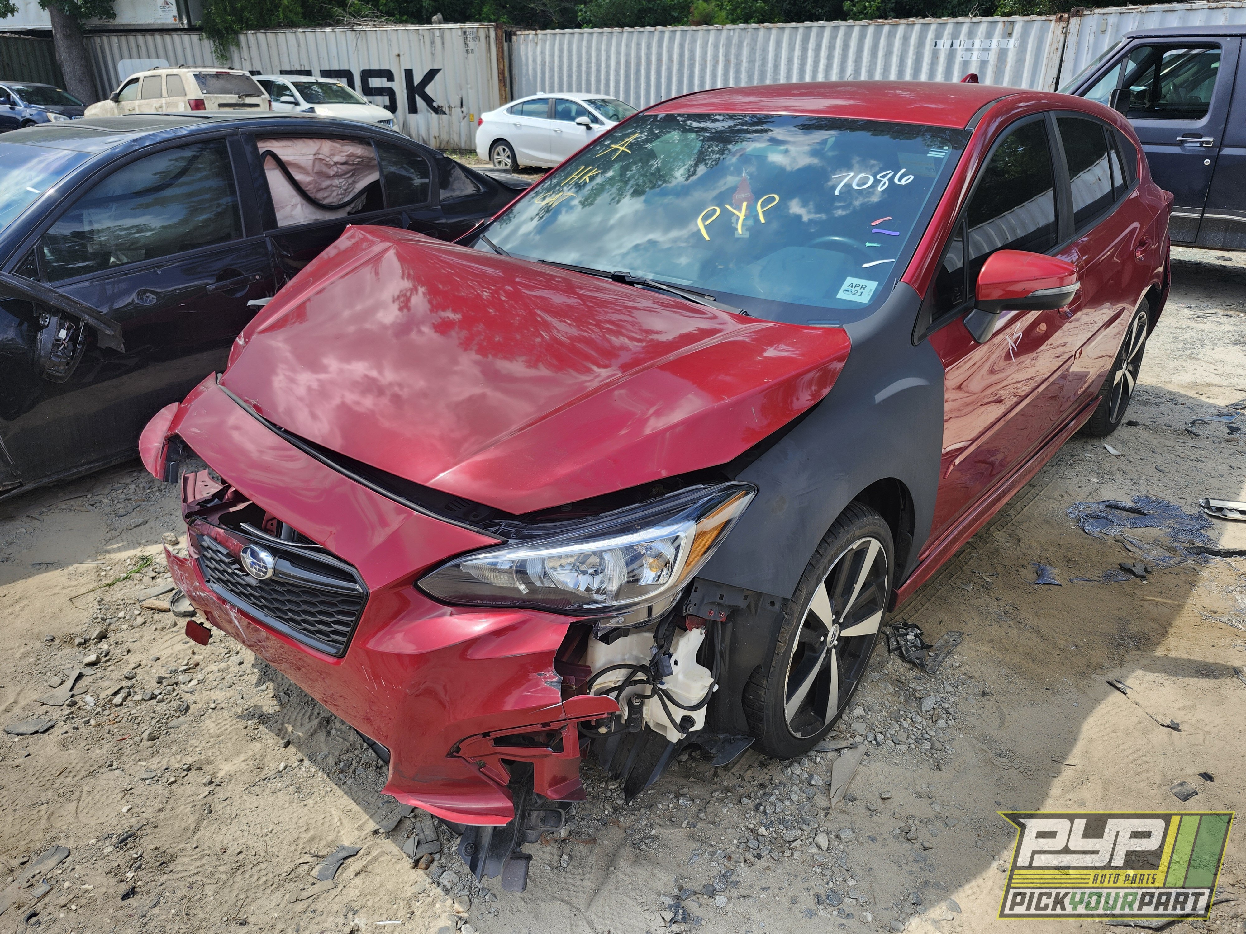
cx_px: 623
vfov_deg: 58.9
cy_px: 467
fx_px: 828
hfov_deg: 73.9
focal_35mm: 23
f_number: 1.8
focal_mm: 5.54
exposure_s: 1/784
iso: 25
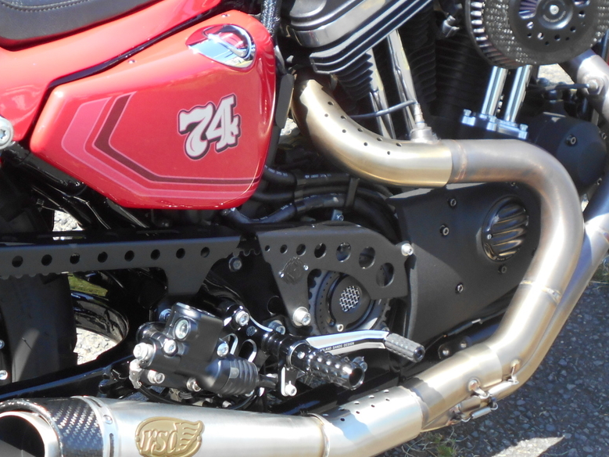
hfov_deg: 25.3
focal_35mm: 77
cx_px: 276
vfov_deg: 19.1
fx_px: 1354
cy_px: 210
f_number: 4.5
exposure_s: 1/250
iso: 160
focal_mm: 8.8
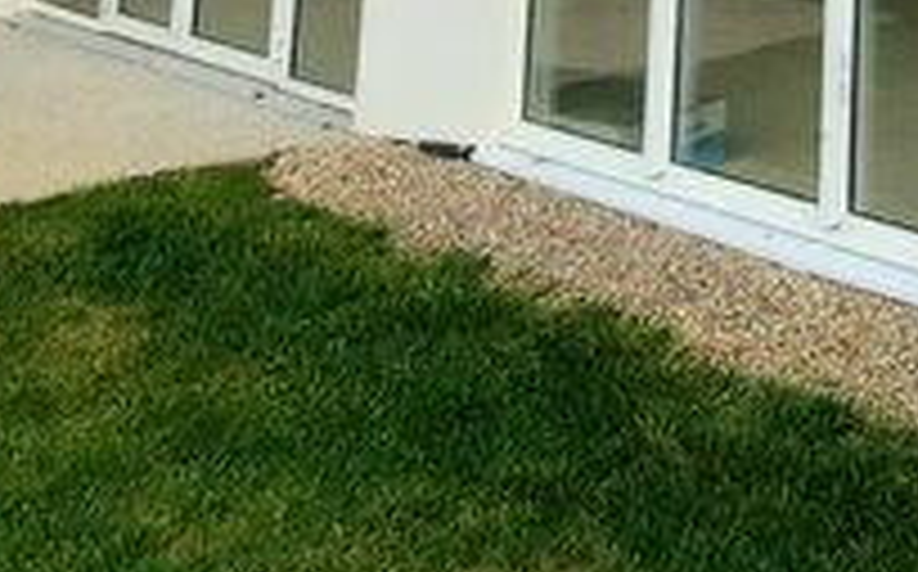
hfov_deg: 27.9
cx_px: 1084
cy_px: -667
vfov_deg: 15.0
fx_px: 1624
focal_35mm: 65
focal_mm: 1.74
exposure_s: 1/591
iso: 40
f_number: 2.2
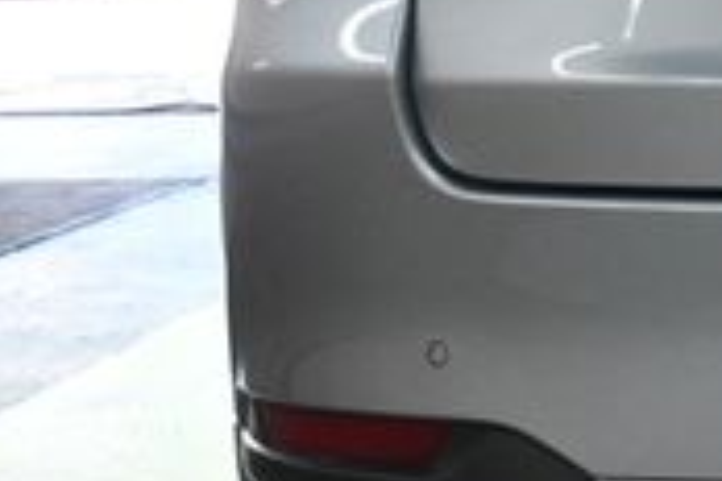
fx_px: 2507
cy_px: -108
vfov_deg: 10.8
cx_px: 1249
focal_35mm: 125
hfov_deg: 14.6
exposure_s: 1/125
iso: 800
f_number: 3.8
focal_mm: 23
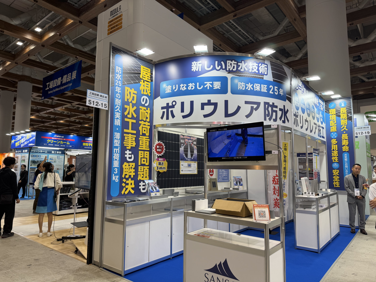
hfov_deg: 71.6
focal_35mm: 24
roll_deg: -0.8
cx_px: 188
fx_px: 261
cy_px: 141
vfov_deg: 56.8
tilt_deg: +6.0
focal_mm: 6.76
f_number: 1.78
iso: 64
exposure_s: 1/121
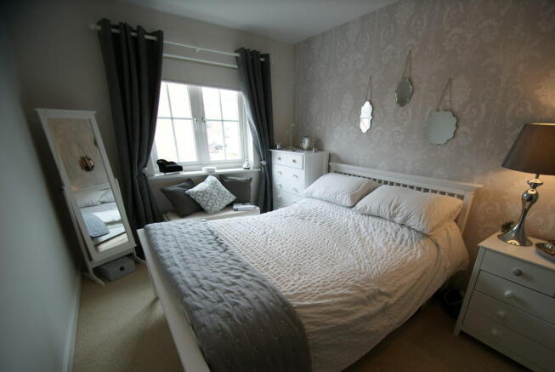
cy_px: 186
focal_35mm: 15
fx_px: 232
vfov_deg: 77.5
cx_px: 278
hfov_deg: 100.3
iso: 100
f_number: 3.5
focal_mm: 10
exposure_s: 1/30
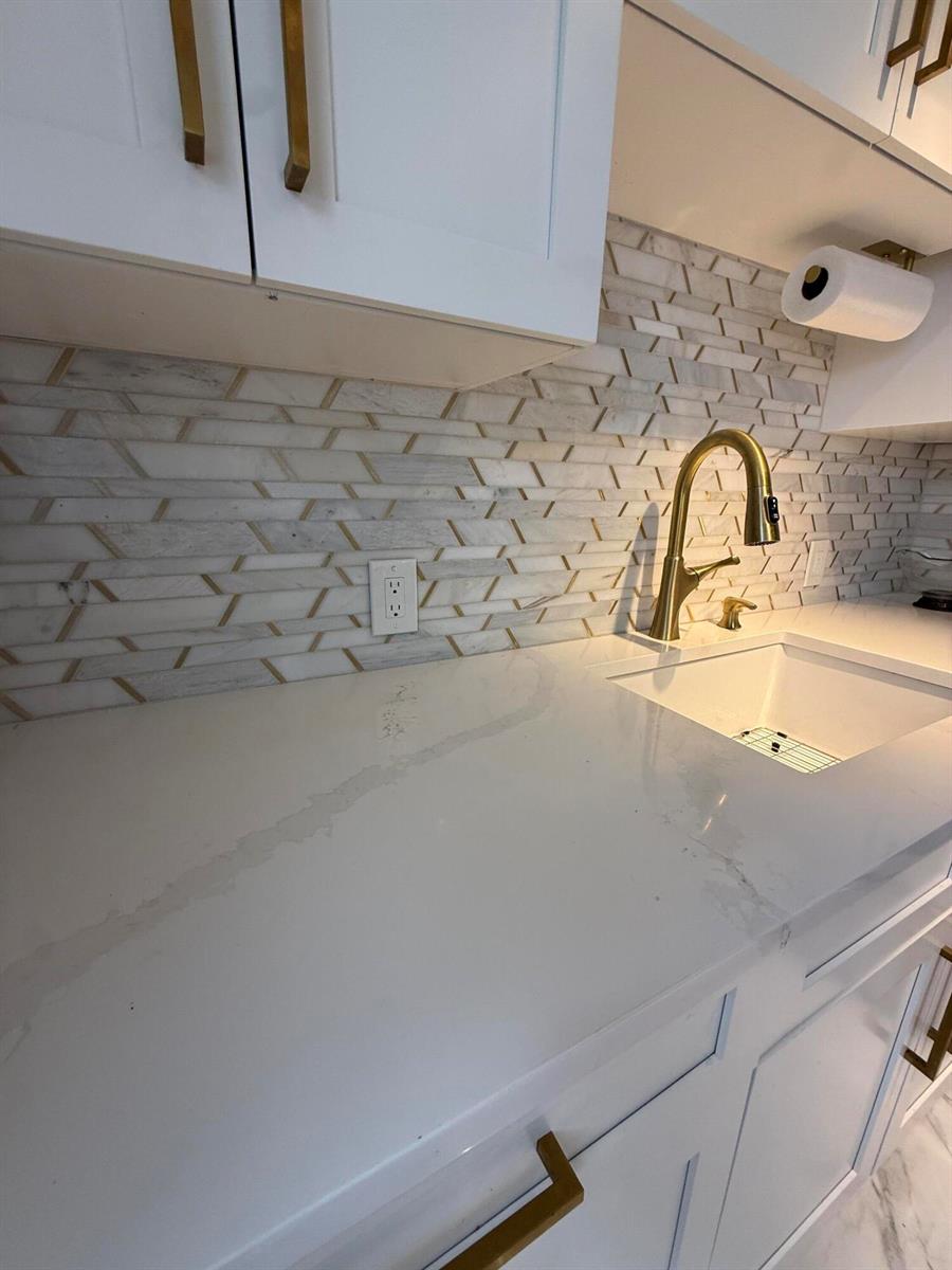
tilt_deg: -16.2
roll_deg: -1.6
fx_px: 513
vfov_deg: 102.1
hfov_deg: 85.7
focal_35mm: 14
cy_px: 635
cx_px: 476
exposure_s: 1/99
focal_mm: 2.22
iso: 80
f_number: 2.2
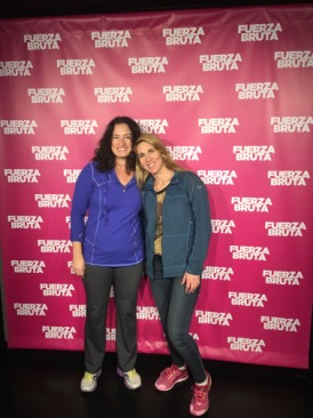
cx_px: 156
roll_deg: +1.2
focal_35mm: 29
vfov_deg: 61.7
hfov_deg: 48.2
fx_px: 350
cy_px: 209
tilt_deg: -10.1
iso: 40
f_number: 2.2
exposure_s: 1/30
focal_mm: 4.15
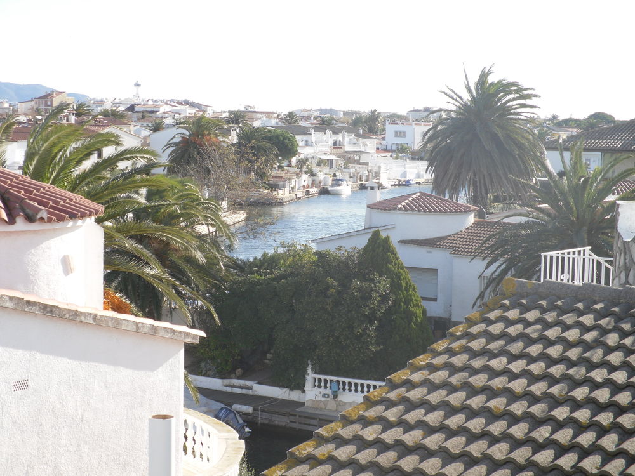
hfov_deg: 23.6
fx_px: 1523
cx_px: 318
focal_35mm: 83
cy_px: 238
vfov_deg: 17.8
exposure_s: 1/224
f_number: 4.5
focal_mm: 14.79
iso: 80
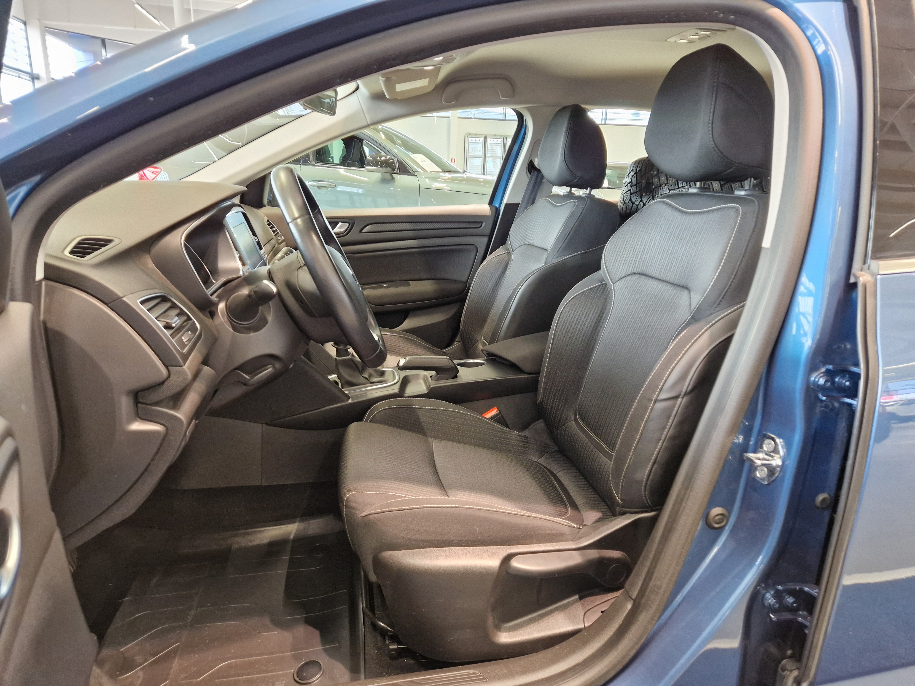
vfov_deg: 58.9
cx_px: 458
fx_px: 608
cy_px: 343
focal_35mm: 23
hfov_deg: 73.9
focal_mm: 5.4
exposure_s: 1/100
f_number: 1.8
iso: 640
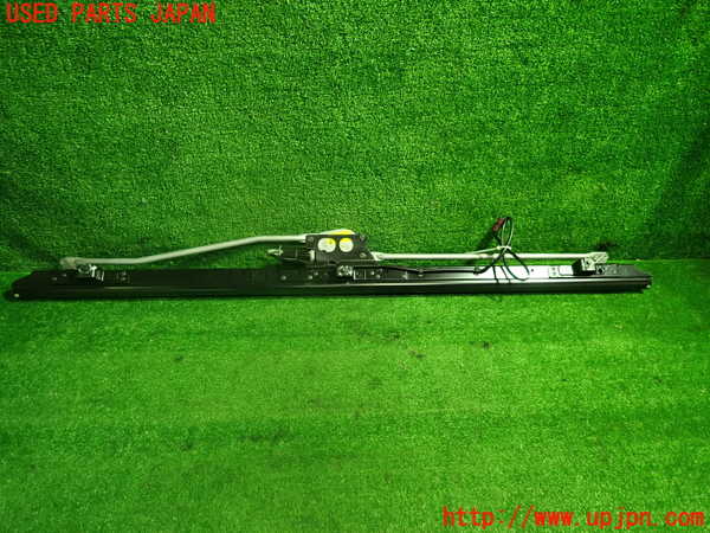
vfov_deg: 54.9
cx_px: 355
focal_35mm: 25
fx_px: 513
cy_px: 266
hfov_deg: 69.4
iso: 250
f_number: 2
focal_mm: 4.5
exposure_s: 1/30
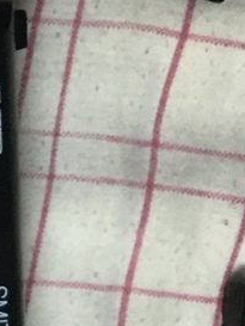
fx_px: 1386
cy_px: 219
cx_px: -123
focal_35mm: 147
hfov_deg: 9.8
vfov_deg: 13.4
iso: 160
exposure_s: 1/30
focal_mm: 3.3
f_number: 2.4
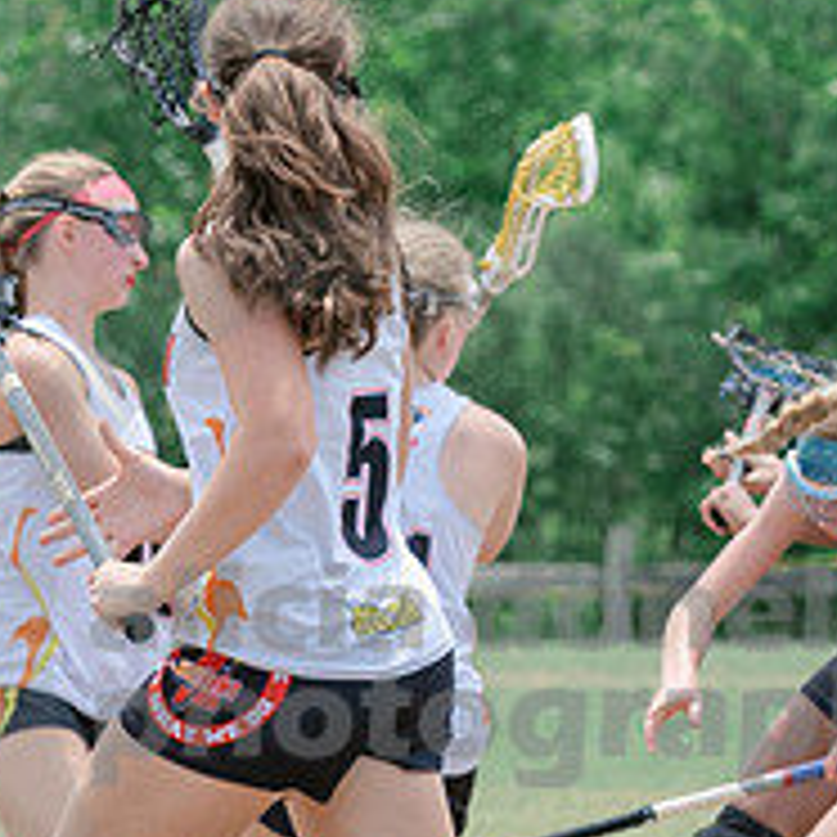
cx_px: 224
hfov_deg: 2.1
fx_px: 22569
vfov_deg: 2.1
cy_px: 867
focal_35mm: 825
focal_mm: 135
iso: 400
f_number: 5
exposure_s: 1/1600
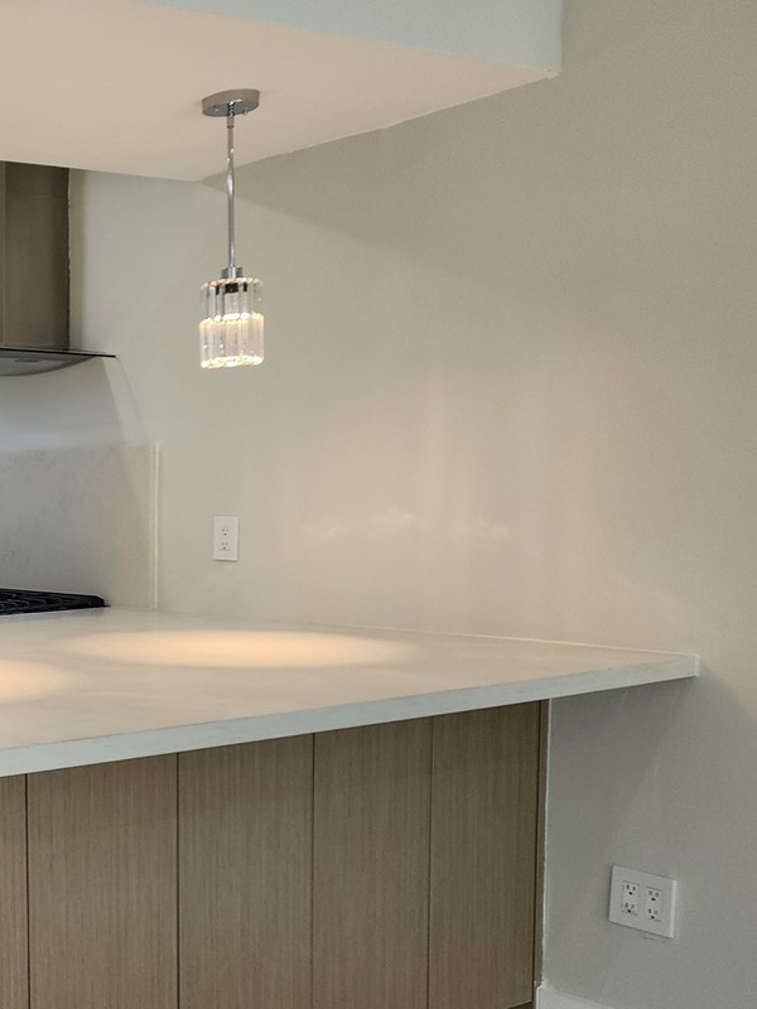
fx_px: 1341
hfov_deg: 26.6
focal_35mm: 46
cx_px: -230
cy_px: 614
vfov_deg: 41.0
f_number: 1.8
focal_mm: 6.4
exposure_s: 1/180
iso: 125
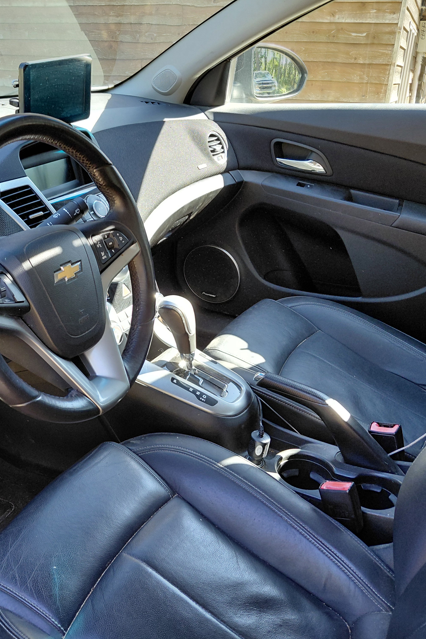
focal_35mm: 35
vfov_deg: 54.4
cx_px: 91
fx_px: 621
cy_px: 320
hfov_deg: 36.7
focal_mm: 4.69
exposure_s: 1/120
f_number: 1.8
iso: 100
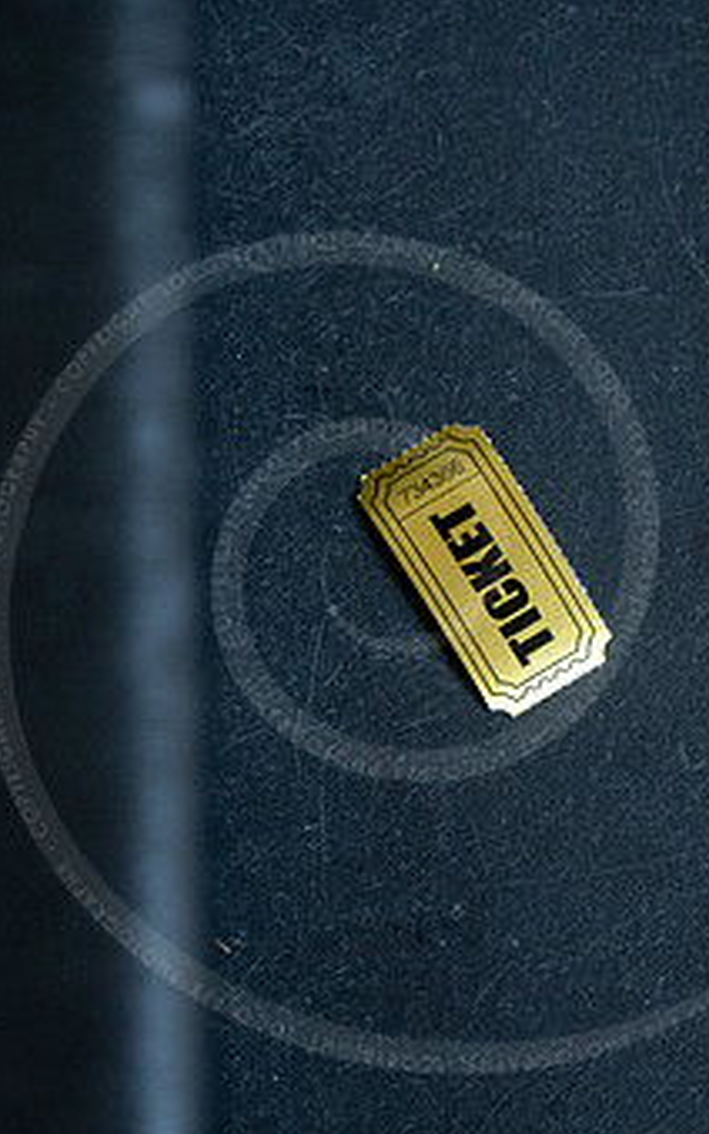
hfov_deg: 4.9
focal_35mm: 269
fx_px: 8313
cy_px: 639
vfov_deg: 7.8
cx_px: 428
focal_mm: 133
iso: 2500
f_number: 2.8
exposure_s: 1/200
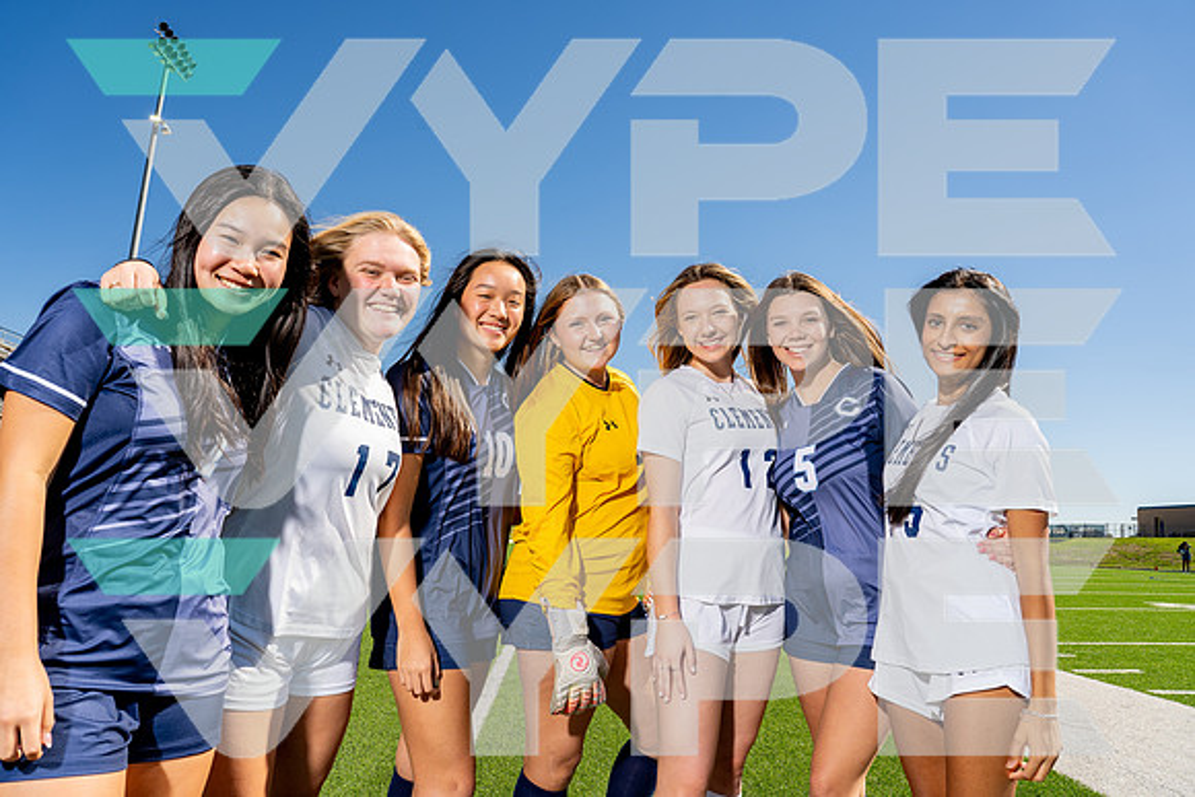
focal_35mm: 24
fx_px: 797
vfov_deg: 53.2
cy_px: 398
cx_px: 598
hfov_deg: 73.7
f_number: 8
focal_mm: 24
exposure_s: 1/250
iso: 100
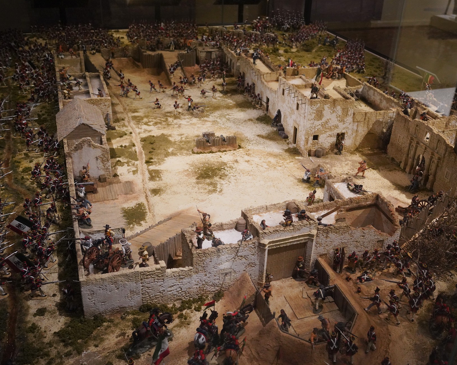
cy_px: 180
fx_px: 527
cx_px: 271
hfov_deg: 46.6
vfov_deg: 38.2
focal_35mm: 39
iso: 6400
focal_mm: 34
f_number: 6.3
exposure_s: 1/100
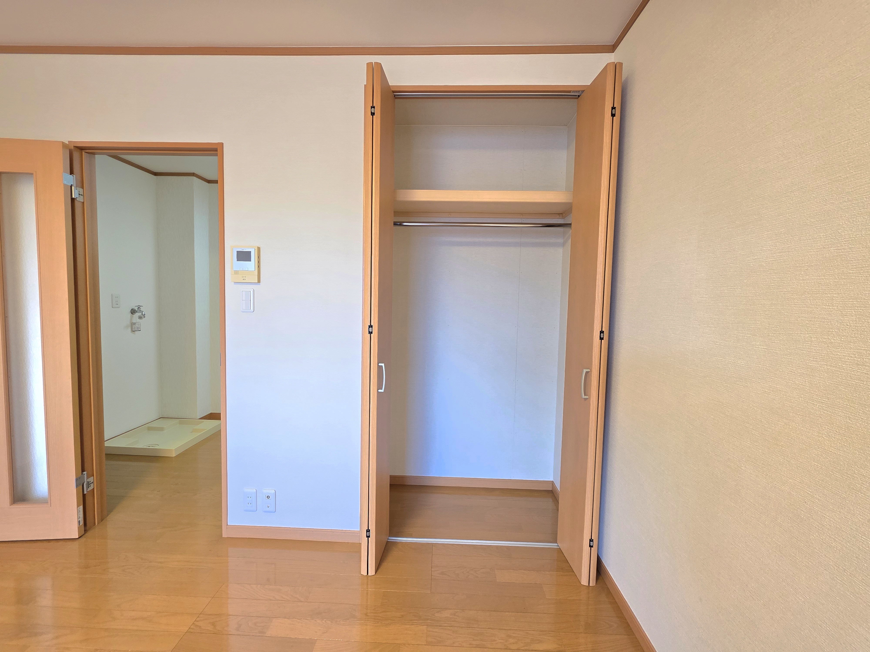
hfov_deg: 106.2
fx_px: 327
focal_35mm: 13
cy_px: 326
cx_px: 435
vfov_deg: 89.9
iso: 160
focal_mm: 2.2
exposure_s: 1/60.2
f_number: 1.9
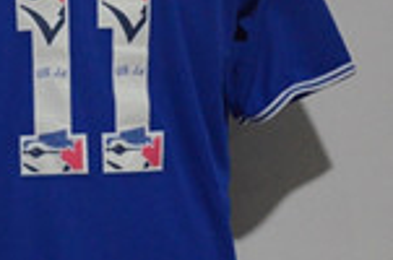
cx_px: -112
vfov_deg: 5.7
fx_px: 2593
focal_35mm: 238
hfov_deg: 8.5
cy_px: 108
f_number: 4.5
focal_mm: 48
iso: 4000
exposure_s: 1/60
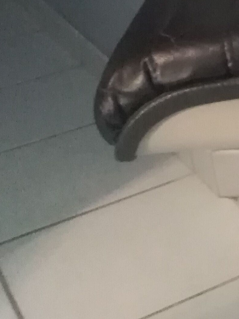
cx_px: 470
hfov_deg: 12.7
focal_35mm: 103
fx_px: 948
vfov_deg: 18.6
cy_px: 8
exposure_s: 1/14.3
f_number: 2
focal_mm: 3.54
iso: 1347
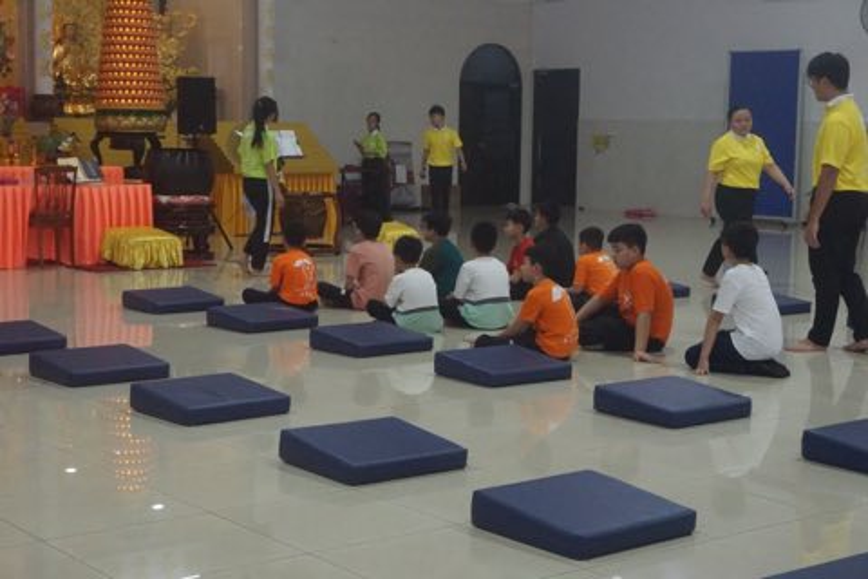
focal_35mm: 60
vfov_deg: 22.6
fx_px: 1447
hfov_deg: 33.4
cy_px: 290
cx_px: 434
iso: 5000
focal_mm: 40
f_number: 14
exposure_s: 1/125
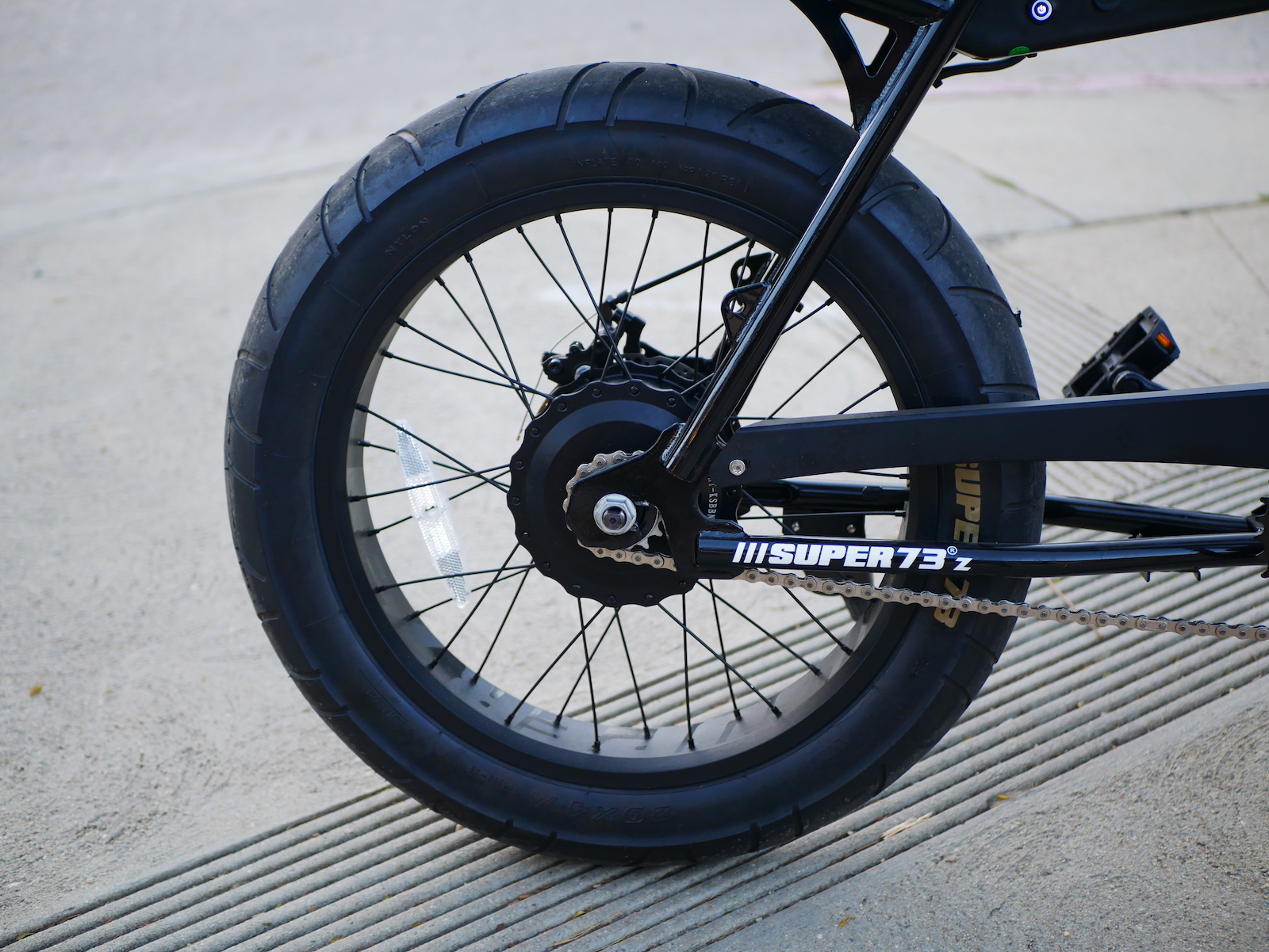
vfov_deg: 29.1
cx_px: 634
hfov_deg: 38.2
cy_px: 476
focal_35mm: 50
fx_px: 1834
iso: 200
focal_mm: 25
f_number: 1.7
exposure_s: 1/400
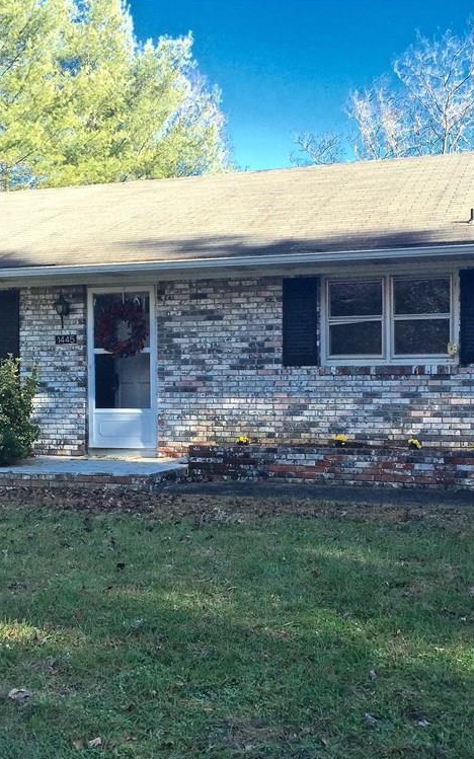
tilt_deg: -1.0
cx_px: 234
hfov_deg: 30.5
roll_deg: -0.4
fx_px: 868
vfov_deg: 47.2
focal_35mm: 42
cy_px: 383
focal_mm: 4.15
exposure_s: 1/476
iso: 32
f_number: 2.2
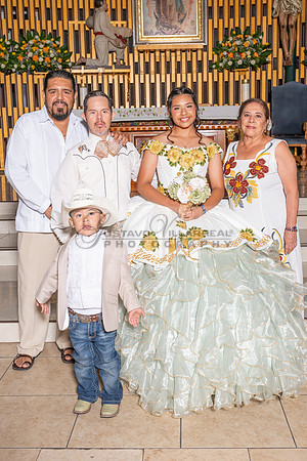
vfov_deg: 41.1
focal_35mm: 48
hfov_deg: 28.1
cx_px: 161
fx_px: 614
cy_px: 231
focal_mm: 32
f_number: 7.1
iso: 320
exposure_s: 1/160
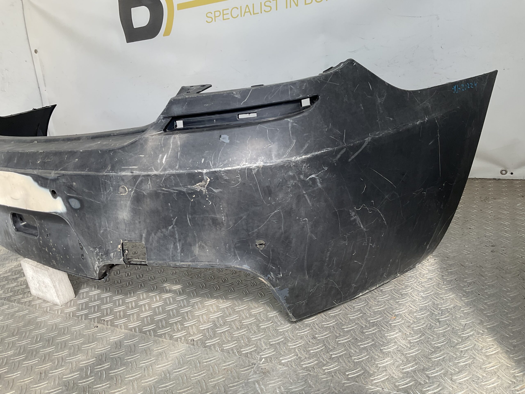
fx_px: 440
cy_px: 197
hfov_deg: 61.7
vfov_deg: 48.2
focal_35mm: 29
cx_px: 262
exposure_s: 1/291
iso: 16
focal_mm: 3
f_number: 1.8
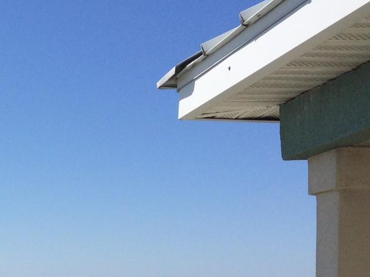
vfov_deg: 17.6
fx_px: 866
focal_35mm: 81
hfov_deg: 22.0
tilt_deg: +0.1
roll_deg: -1.2
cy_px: 300
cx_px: -93
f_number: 2.2
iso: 32
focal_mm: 4.15
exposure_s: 1/4115
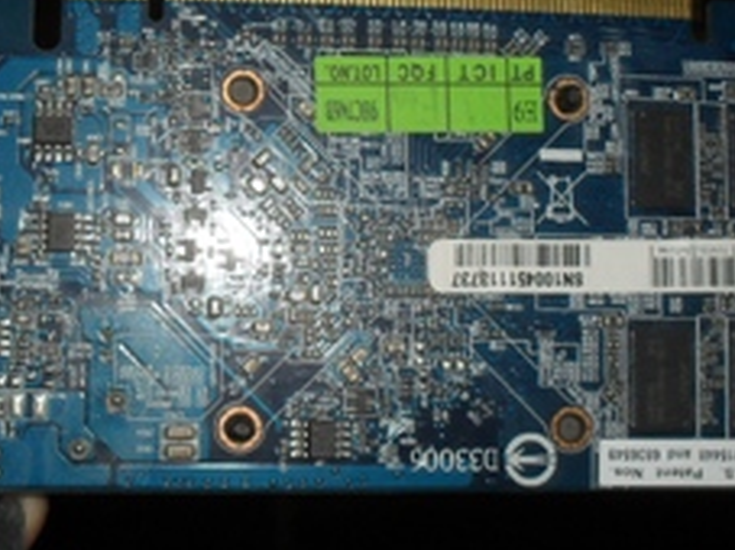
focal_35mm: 69
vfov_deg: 21.3
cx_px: 288
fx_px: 1464
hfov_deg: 28.1
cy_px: 220
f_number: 3.2
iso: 200
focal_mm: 6.3
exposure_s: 1/45
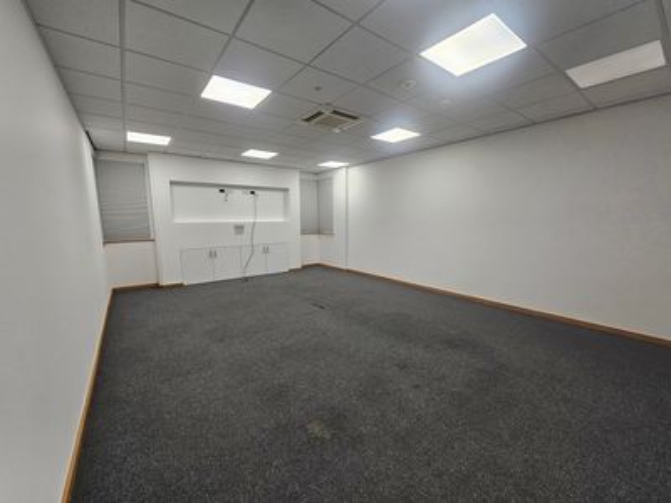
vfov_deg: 89.9
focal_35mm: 13
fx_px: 252
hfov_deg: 106.2
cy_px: 252
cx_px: 336
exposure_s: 1/50
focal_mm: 2.2
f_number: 2.2
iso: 80
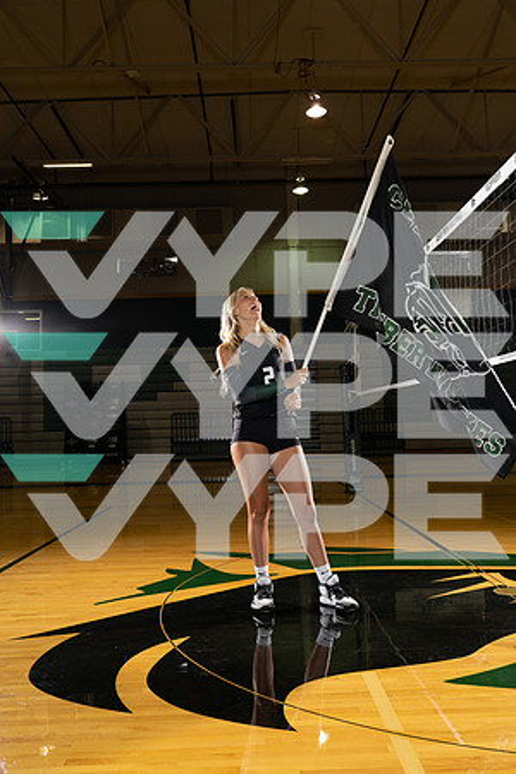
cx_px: 258
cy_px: 387
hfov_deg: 42.3
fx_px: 666
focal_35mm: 31
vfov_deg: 60.3
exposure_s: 1/250
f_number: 5.6
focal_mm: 31
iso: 800
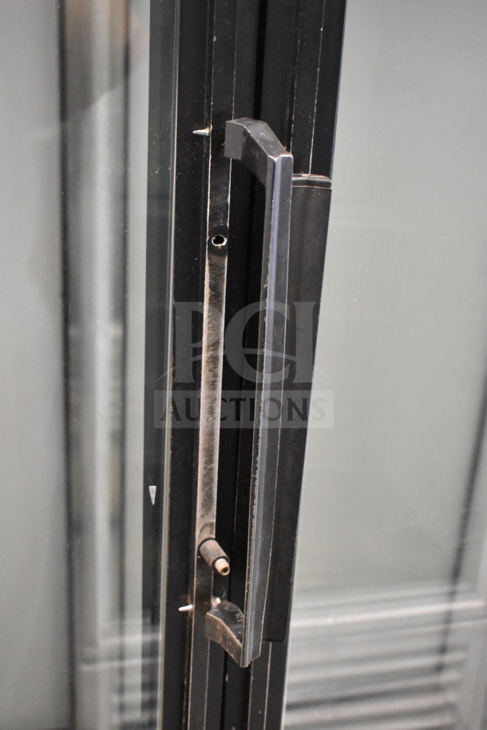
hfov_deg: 28.9
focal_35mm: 46
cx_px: 244
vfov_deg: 42.3
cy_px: 365
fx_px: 943
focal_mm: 31
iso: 7200
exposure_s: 1/50
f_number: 4.2
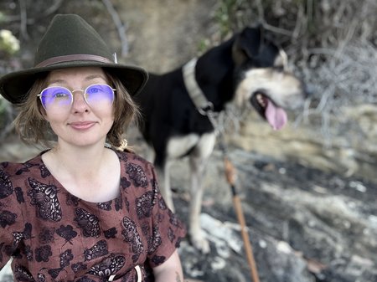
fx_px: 250
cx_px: 188
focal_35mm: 23
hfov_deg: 74.0
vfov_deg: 58.8
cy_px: 141
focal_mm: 2.69
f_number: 1.9
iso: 20
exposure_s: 1/158
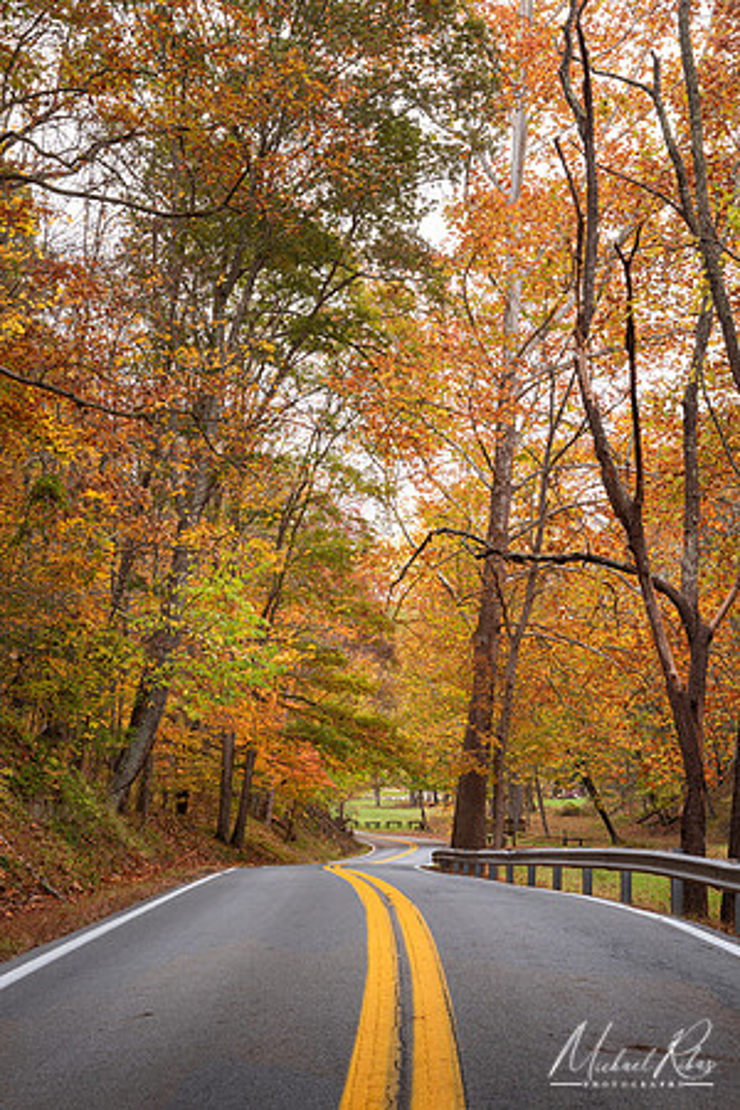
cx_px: 370
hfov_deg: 21.9
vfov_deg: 32.4
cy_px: 555
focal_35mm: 62
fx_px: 1912
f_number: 13
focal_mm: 62
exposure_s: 1/4
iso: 64
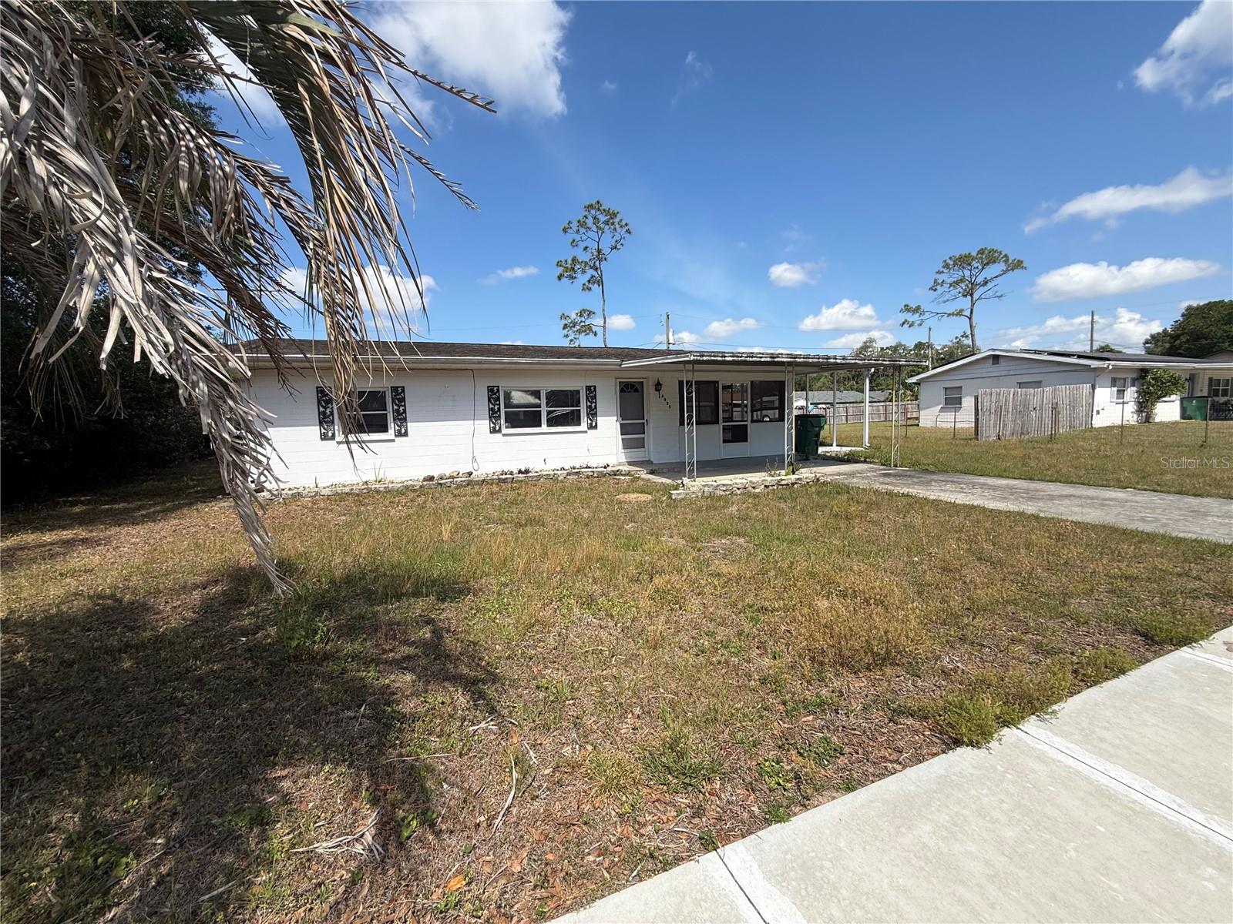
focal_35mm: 14
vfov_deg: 85.7
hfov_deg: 102.1
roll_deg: +1.7
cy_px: 462
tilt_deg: -5.0
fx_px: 499
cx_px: 616
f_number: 2.2
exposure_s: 1/820
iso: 20
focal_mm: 2.22
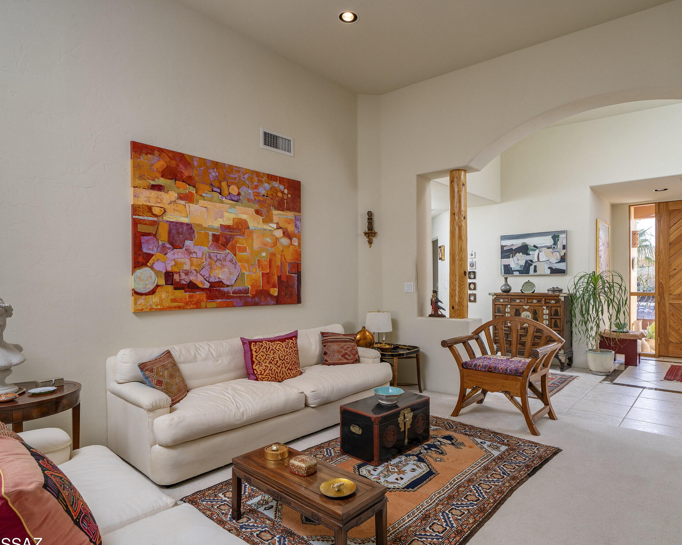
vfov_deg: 70.8
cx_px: 357
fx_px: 383
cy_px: 283
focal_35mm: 19
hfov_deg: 83.2
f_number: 7.1
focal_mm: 16
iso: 200
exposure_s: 1/50
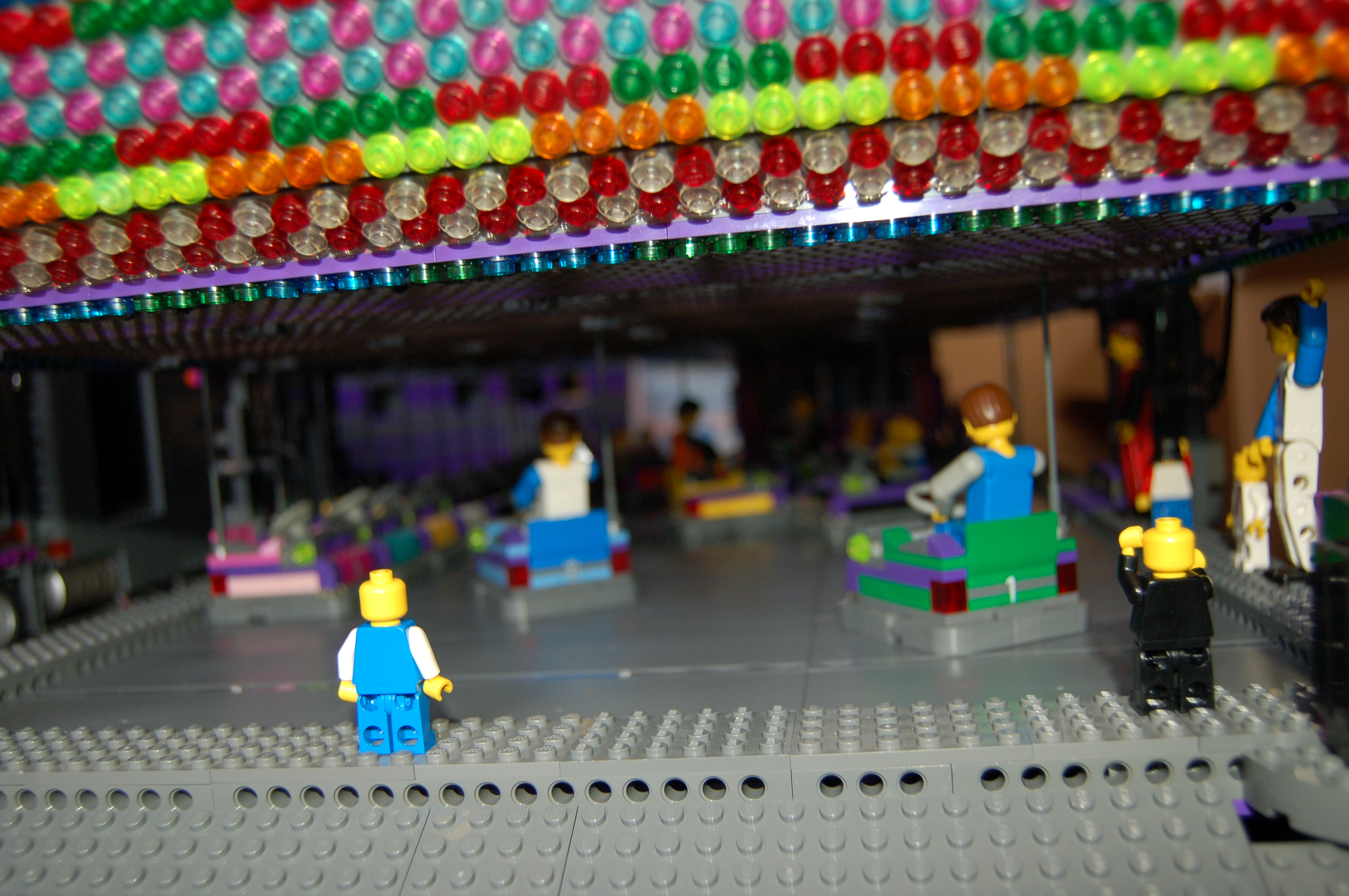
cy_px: 448
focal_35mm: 33
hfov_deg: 57.3
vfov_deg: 39.9
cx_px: 674
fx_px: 1235
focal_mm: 22
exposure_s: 1/60
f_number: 3.8
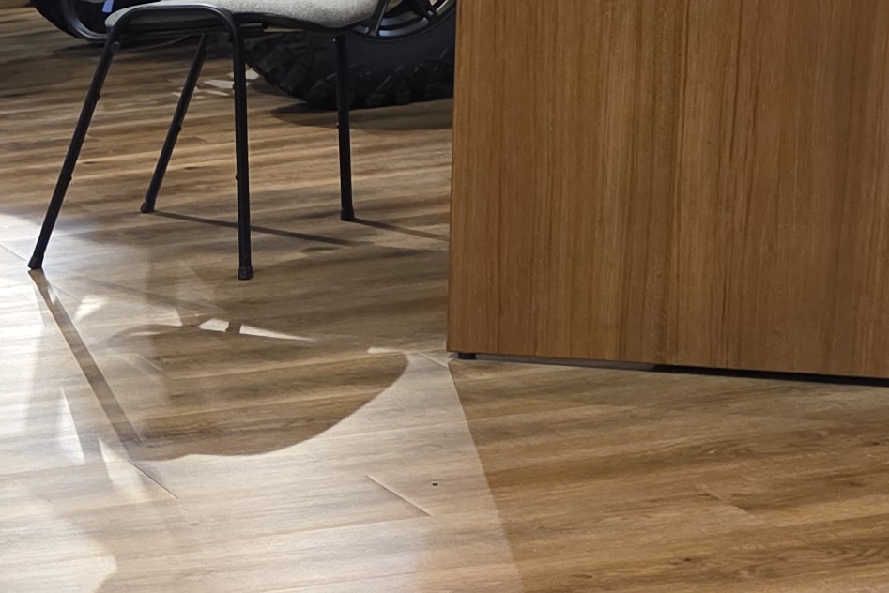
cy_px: 595
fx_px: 2495
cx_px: -542
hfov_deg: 17.6
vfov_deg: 13.4
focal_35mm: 101
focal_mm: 6.3
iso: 640
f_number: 1.7
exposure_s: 1/120
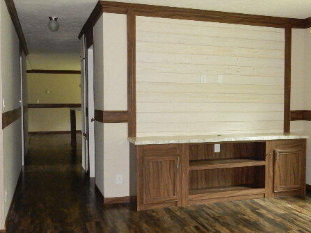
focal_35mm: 43
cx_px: 184
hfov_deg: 43.7
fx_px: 386
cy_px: 120
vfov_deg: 33.6
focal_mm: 5.4
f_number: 4
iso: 800
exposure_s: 1/30
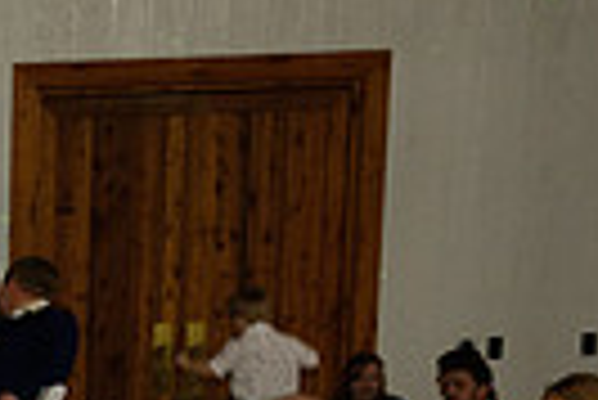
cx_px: -589
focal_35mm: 118
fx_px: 1962
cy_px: 753
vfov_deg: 10.8
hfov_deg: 14.5
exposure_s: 1/40
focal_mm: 18.2
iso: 1600
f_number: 4
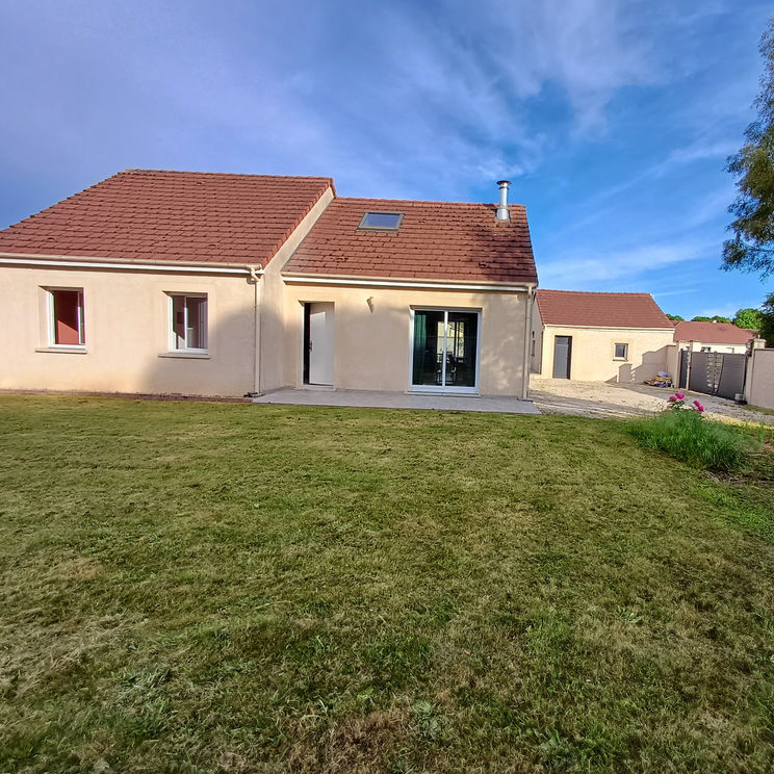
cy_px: 387
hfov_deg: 76.5
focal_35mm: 19
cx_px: 479
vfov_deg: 77.7
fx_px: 481
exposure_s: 1/754
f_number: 2.2
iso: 40
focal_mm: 1.64
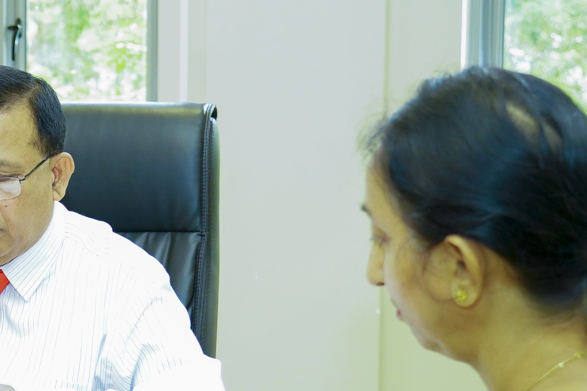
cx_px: -114
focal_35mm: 87
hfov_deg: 21.7
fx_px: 1418
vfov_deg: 15.7
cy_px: 237
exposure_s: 1/200
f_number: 4
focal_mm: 32
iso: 2000
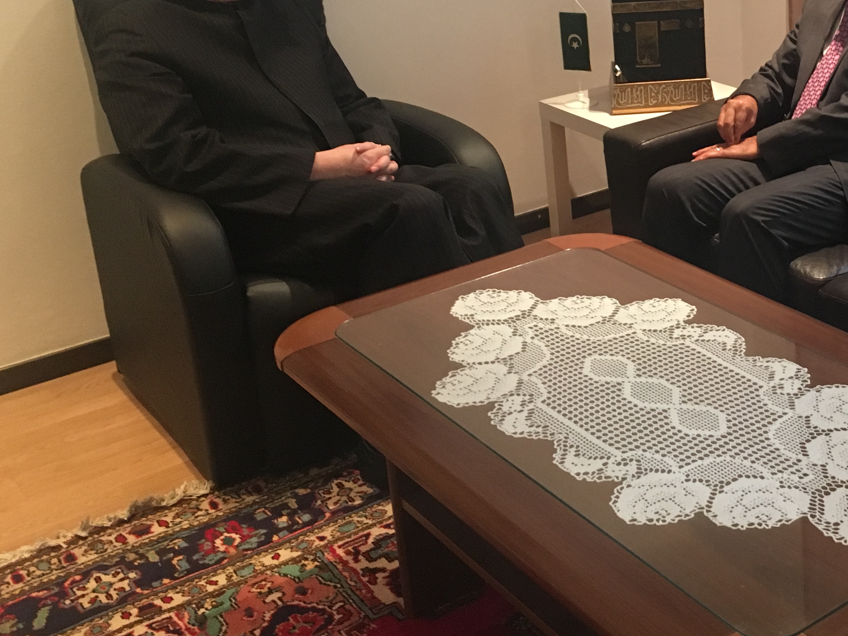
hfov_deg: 35.0
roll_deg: +1.5
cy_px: 164
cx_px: 739
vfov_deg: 27.7
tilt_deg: -18.0
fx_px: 1274
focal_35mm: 52
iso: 250
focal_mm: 4.15
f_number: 2.2
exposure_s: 1/33
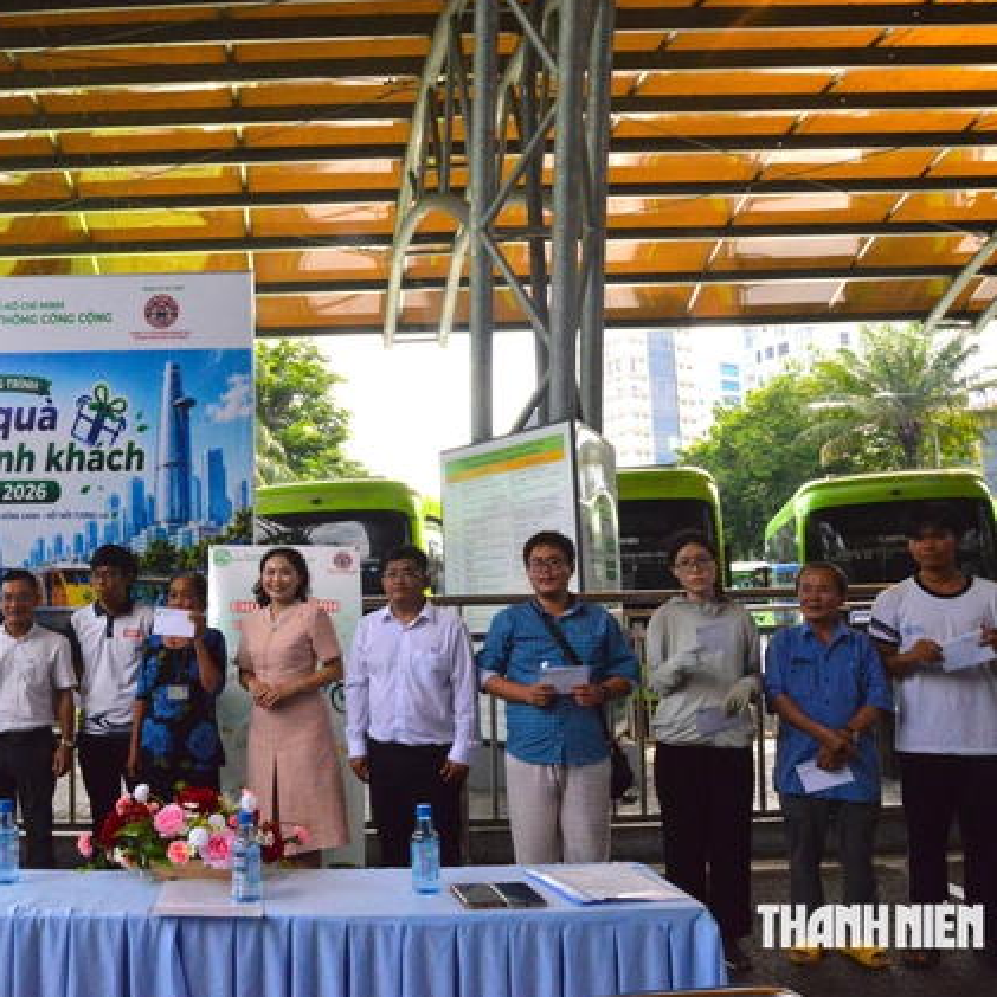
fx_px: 1010
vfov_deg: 52.5
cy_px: 496
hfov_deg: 50.9
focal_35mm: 31
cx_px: 279
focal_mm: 24
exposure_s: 1/320
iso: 5000
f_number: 22
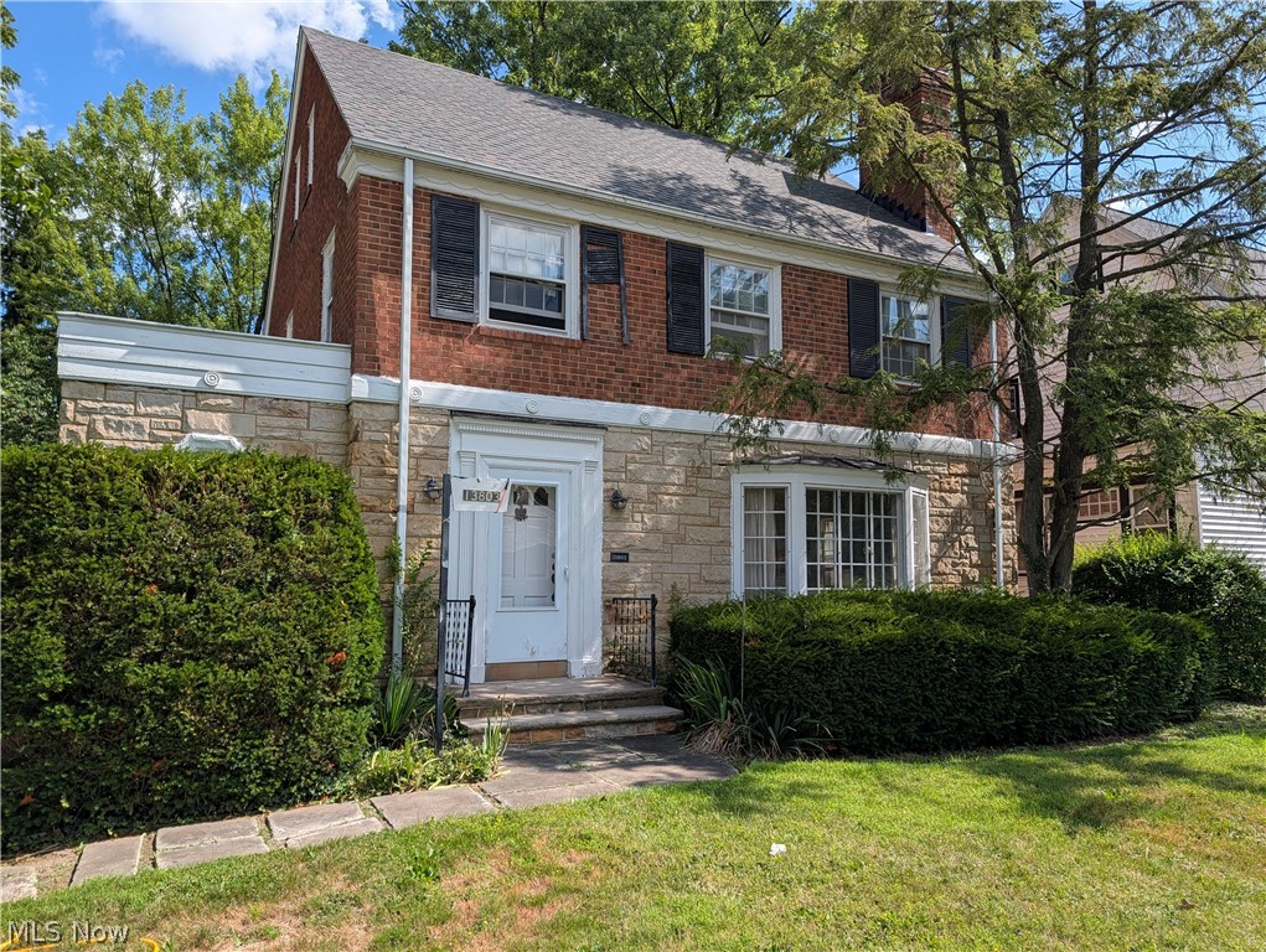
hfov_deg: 71.5
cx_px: 633
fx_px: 879
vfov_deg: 56.9
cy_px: 476
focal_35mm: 24
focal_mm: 6.9
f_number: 1.68
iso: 18
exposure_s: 1/652
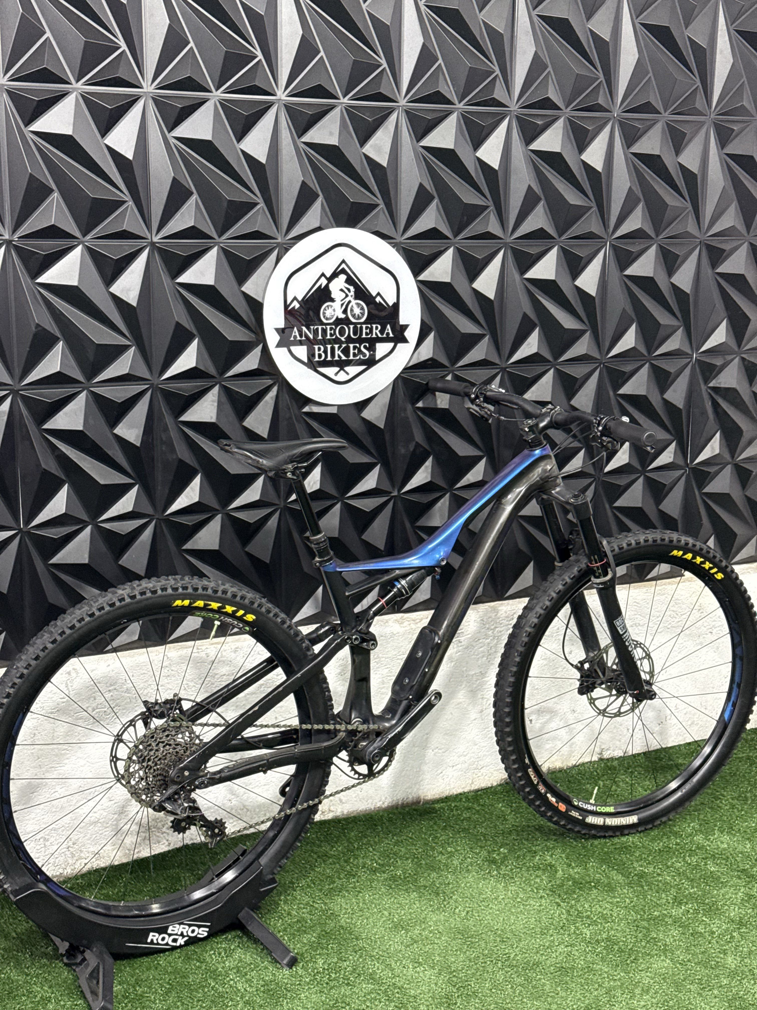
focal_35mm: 48
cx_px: 378
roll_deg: -0.3
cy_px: 505
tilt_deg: -10.5
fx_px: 1400
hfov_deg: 30.3
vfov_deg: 39.7
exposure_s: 1/60
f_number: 1.78
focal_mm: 6.76
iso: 250
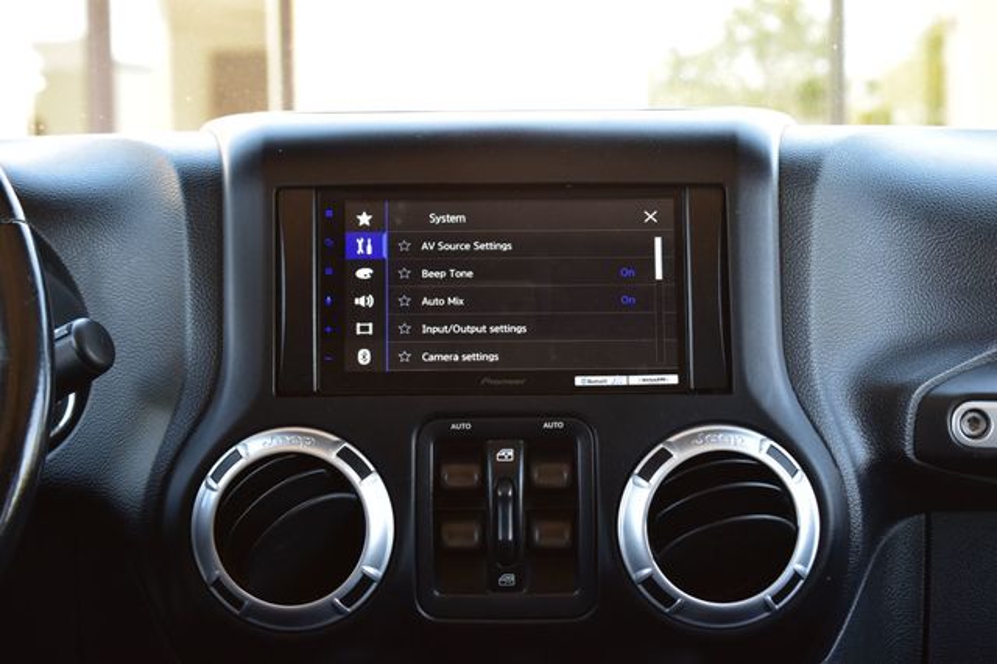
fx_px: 2284
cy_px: 332
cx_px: 498
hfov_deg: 24.6
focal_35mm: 82
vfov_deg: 16.5
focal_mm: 55
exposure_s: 1/25
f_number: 7.1
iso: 400
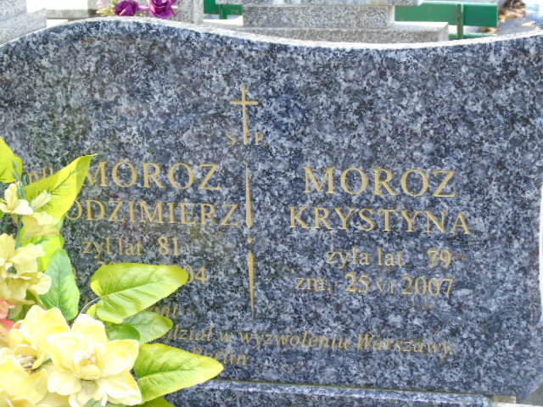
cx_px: 272
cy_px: 204
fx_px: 1694
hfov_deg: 18.2
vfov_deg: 13.7
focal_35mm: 108
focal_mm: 19
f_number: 4.4
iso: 100
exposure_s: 1/30
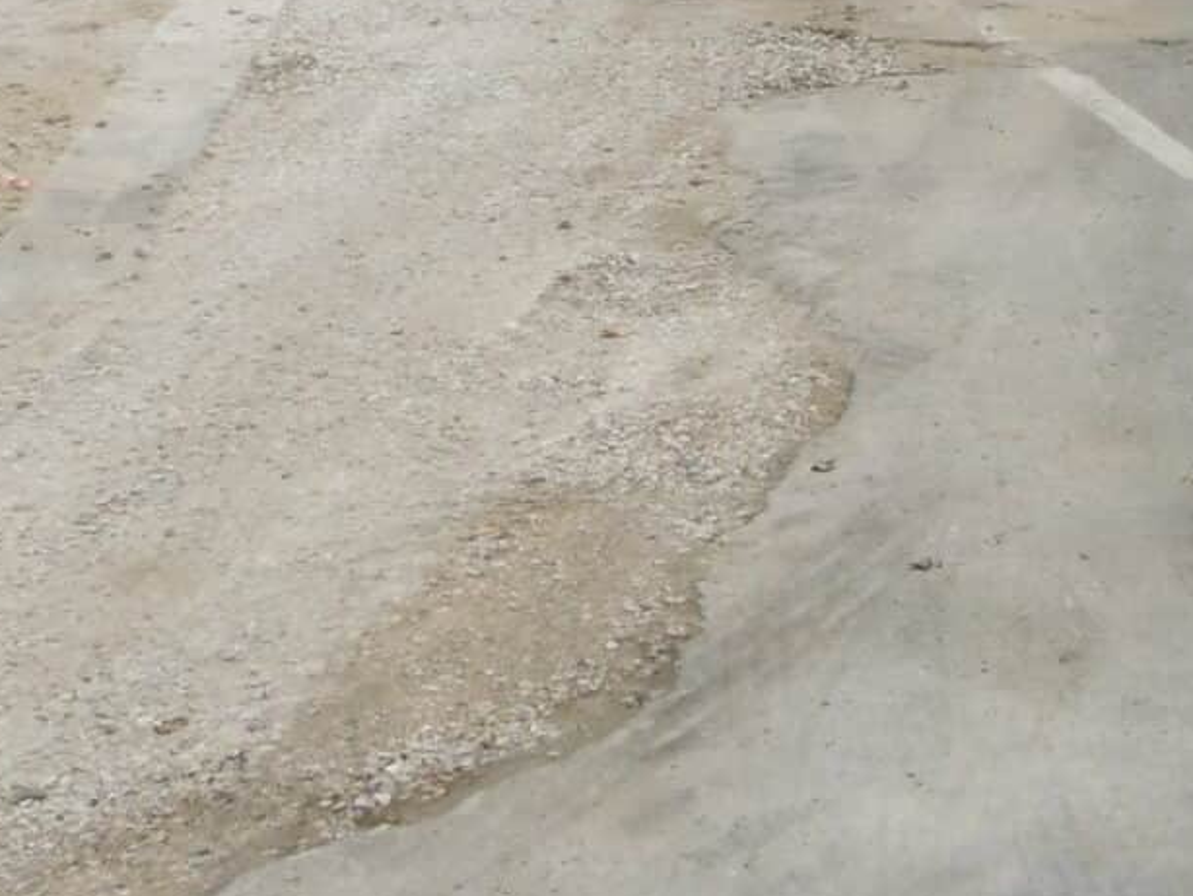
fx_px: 3448
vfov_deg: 14.4
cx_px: 1059
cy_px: -150
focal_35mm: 100
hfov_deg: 19.3
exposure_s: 1/320
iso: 100
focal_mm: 4.3
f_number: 7.8
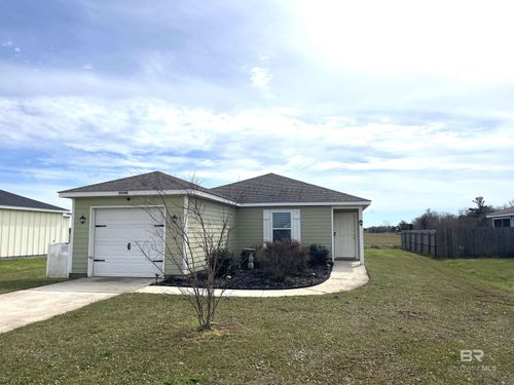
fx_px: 371
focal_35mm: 25
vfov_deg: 54.9
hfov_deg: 69.4
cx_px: 257
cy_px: 192
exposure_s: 1/10989
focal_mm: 5.1
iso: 32
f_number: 1.6
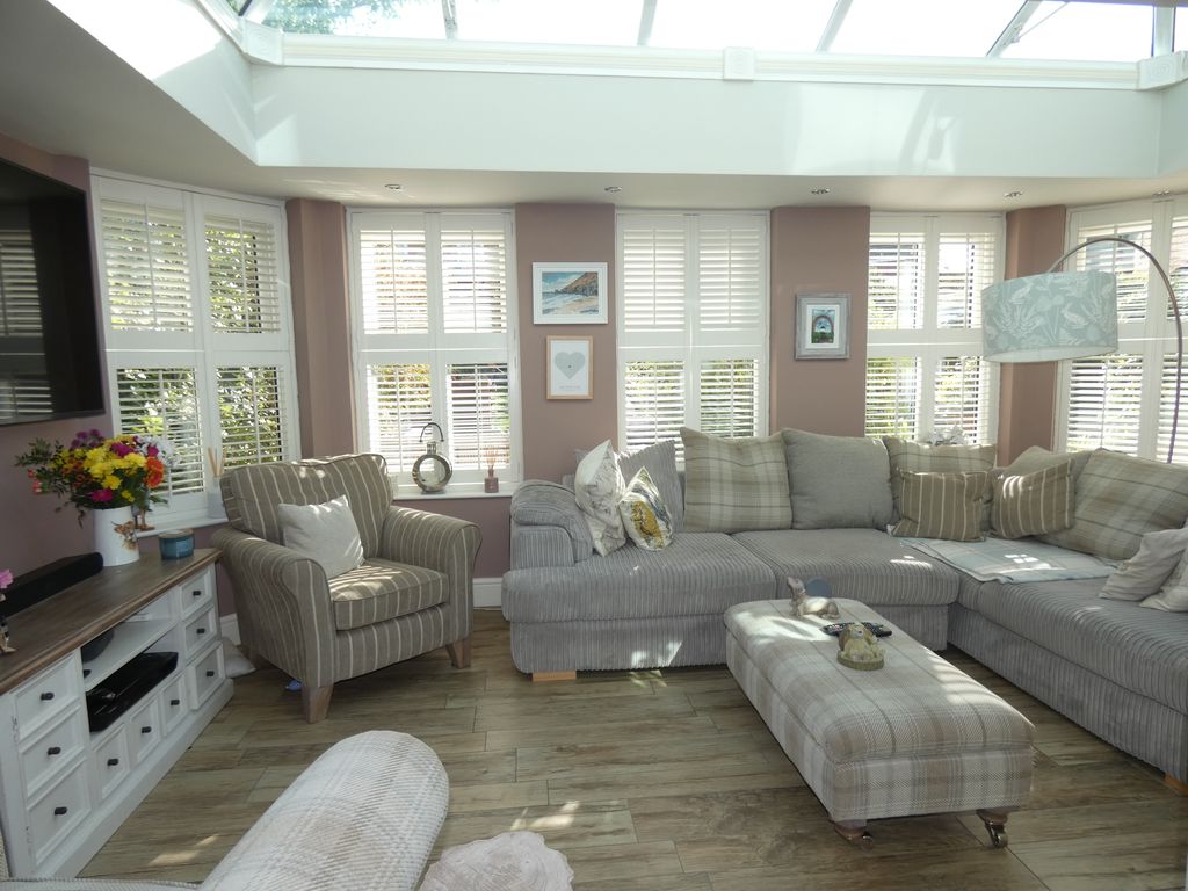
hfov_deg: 81.7
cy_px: 446
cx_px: 594
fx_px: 686
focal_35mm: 20
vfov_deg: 66.0
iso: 80
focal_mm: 3.6
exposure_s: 1/250
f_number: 2.8
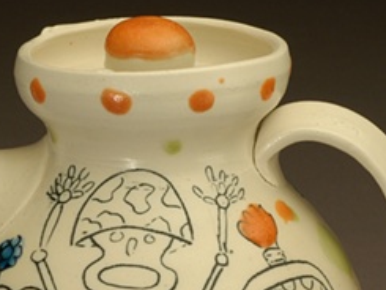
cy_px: 250
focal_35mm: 226
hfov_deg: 8.8
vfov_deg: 6.6
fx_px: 2521
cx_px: 153
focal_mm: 60
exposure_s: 1/8
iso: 250
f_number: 25
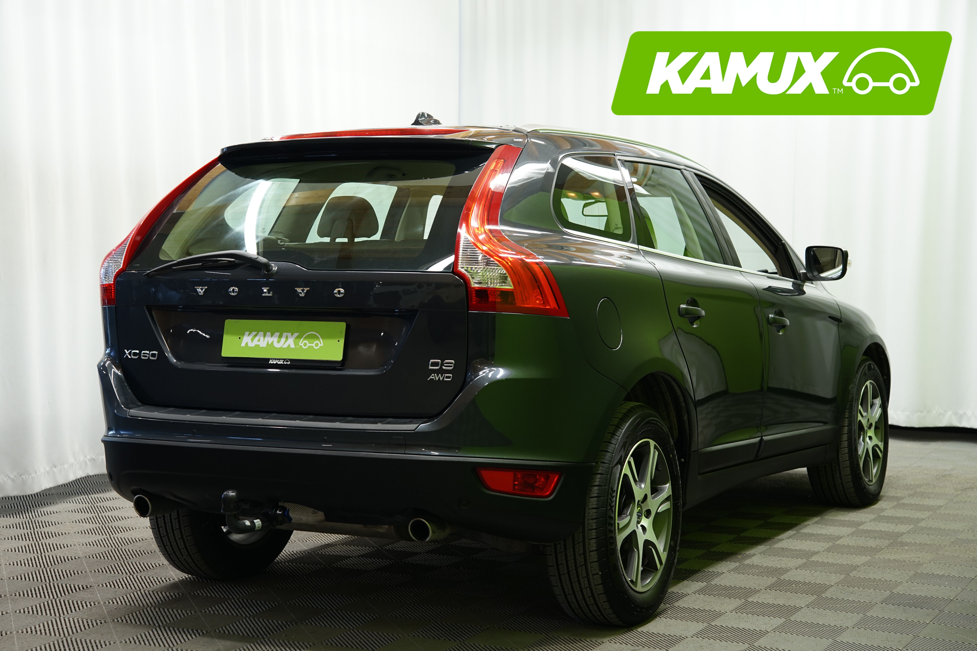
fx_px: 1628
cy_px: 326
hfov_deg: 33.4
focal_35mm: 60
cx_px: 488
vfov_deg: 22.6
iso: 500
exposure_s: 1/15
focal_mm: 60
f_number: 5
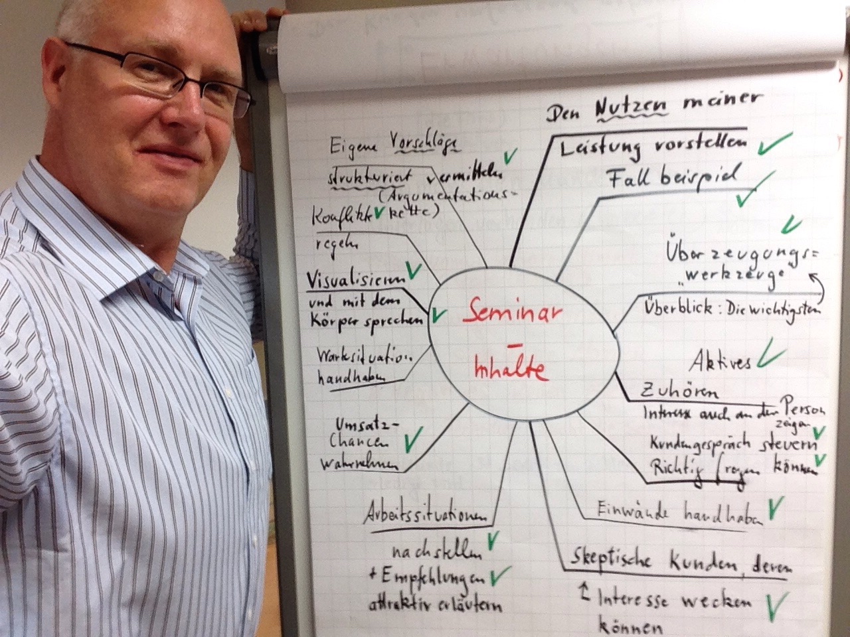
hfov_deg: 52.6
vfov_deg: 40.7
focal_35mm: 35
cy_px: 318
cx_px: 425
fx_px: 859
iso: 40
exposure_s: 1/30
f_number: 2.4
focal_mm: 2.18
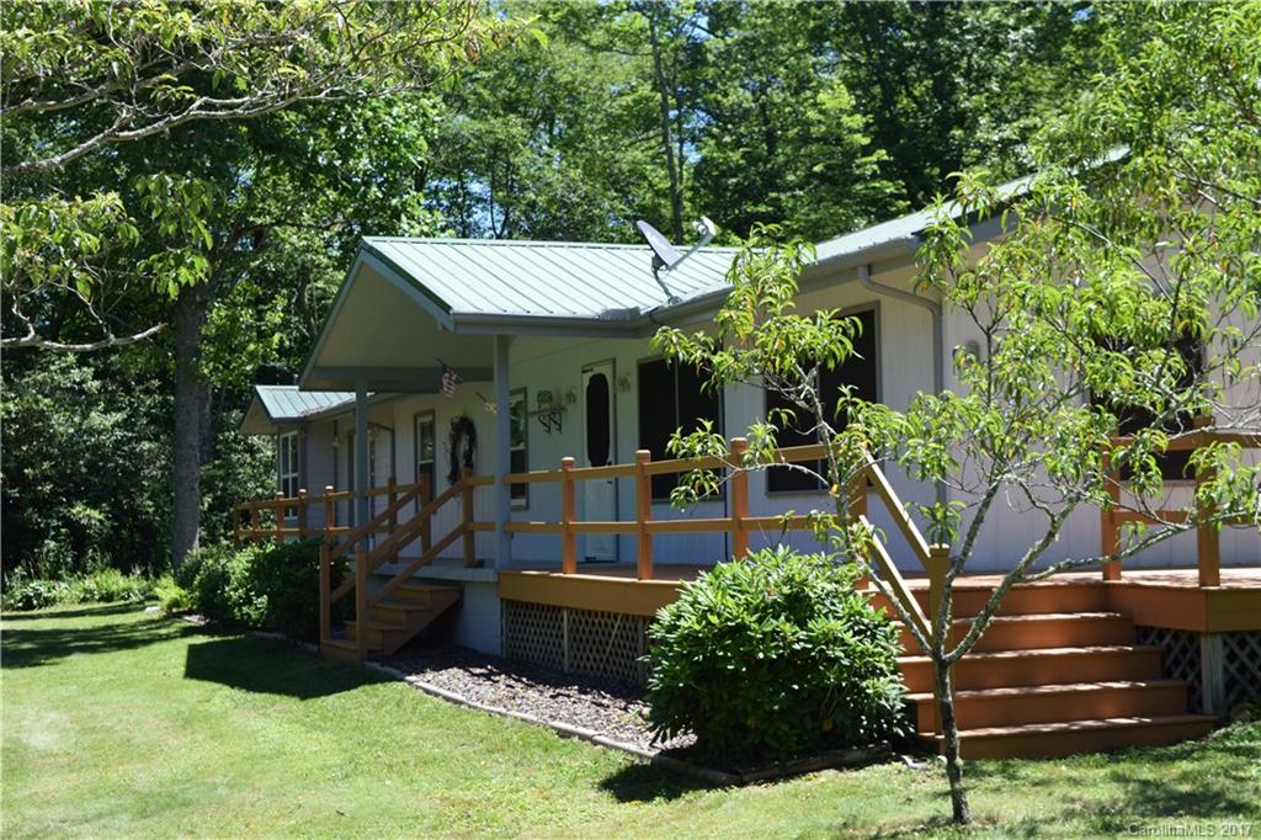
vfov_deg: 23.8
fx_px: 1996
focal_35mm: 57
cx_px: 630
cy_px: 420
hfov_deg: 35.1
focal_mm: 38
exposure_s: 1/250
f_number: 8
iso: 200
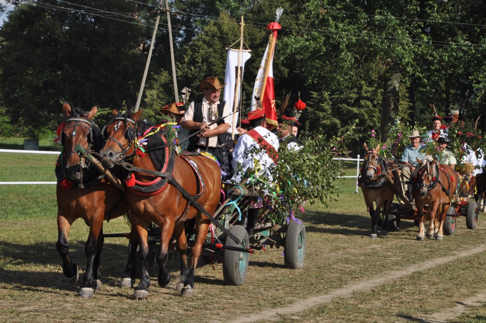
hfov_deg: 15.2
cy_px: 162
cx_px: 243
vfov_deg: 10.1
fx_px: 1820
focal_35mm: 135
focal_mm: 90
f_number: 14
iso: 200
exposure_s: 1/200
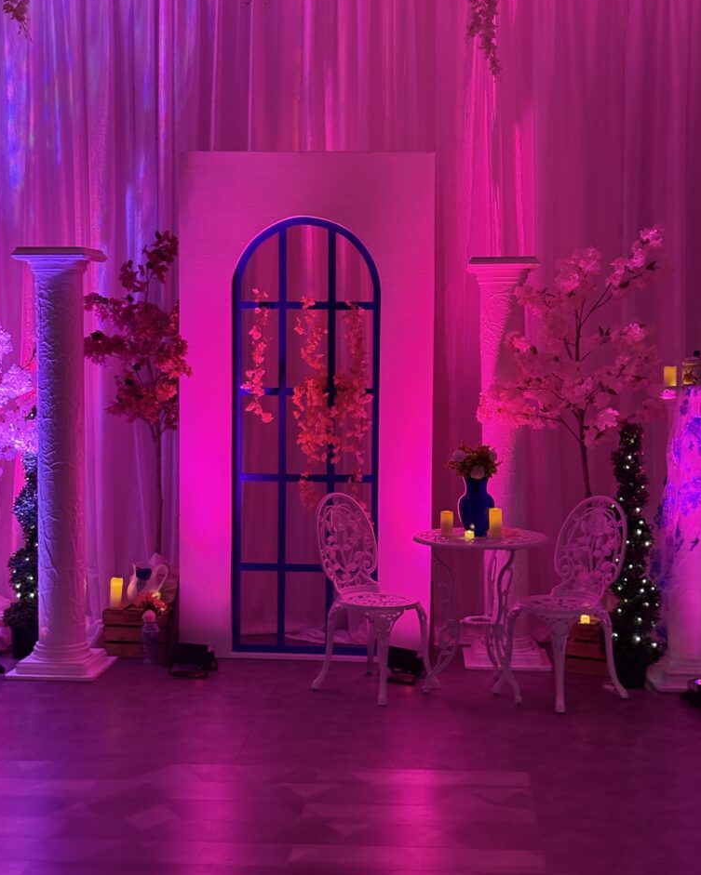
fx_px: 1322
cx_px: 352
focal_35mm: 51
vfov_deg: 36.6
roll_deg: -0.4
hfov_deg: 29.7
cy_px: 403
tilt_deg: -2.5
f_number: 1.78
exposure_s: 1/35
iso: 500
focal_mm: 6.76
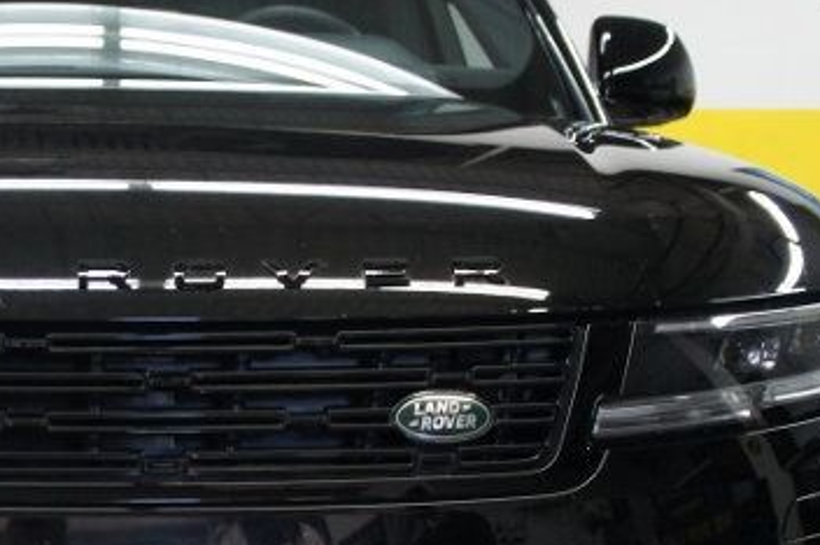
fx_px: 2185
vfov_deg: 14.0
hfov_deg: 20.6
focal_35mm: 96
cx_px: 14
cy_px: 530
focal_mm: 22
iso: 400
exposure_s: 1/40
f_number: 4
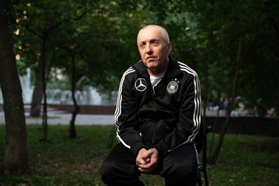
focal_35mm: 54
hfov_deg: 36.9
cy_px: 93
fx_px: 419
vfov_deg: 25.1
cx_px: 140
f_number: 2.8
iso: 1600
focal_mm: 54
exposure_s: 1/100
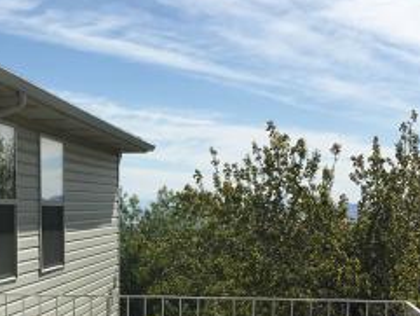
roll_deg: -0.3
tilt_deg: -2.9
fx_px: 935
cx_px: 112
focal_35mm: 77
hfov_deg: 25.1
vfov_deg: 18.7
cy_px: 314
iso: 25
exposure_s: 1/3663
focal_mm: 4.15
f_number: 2.2
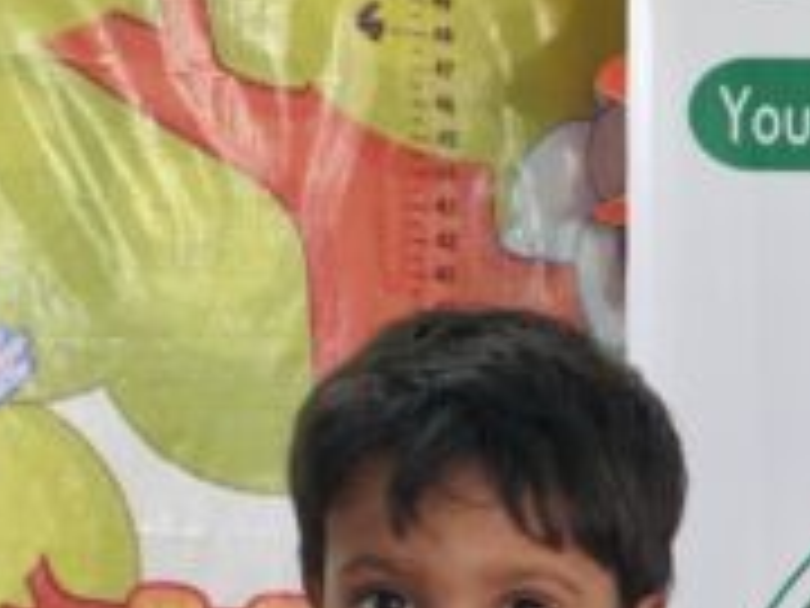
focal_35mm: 92
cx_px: 1134
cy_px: 617
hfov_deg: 19.2
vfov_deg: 15.7
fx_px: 2153
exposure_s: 1/100
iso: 320
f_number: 1.7
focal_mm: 6.3
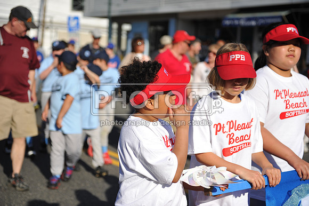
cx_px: 154
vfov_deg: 21.9
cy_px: 103
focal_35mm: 62
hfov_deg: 32.4
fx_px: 532
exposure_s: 1/8000
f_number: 2.8
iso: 400
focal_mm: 62
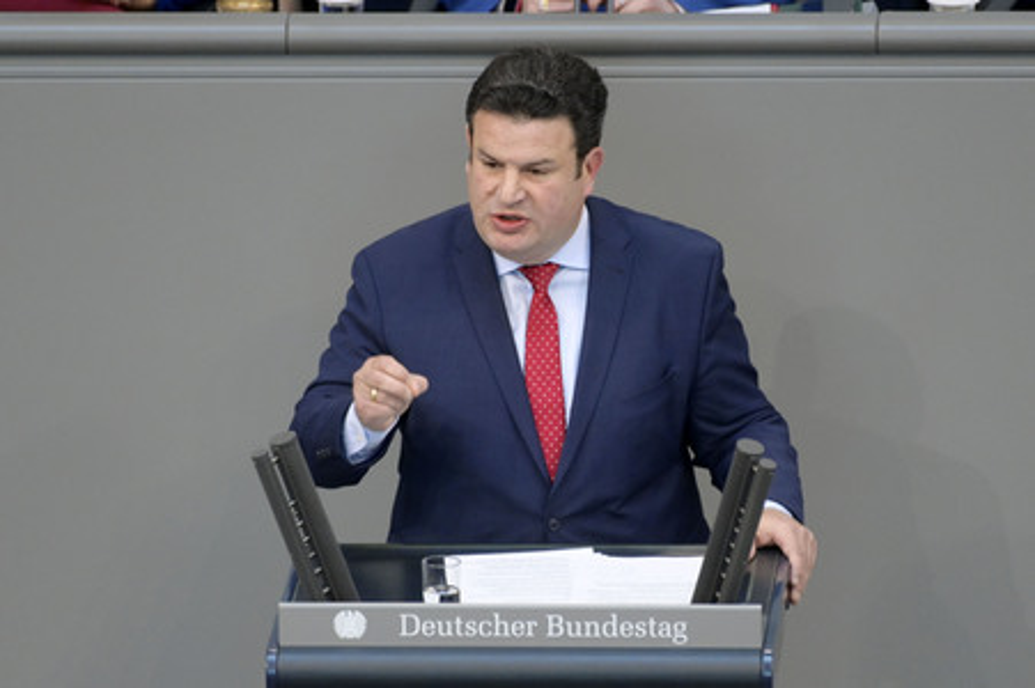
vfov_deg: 2.7
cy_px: 344
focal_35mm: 500
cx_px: 518
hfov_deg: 4.1
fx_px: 14364
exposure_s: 1/400
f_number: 5.6
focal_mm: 500
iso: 8000
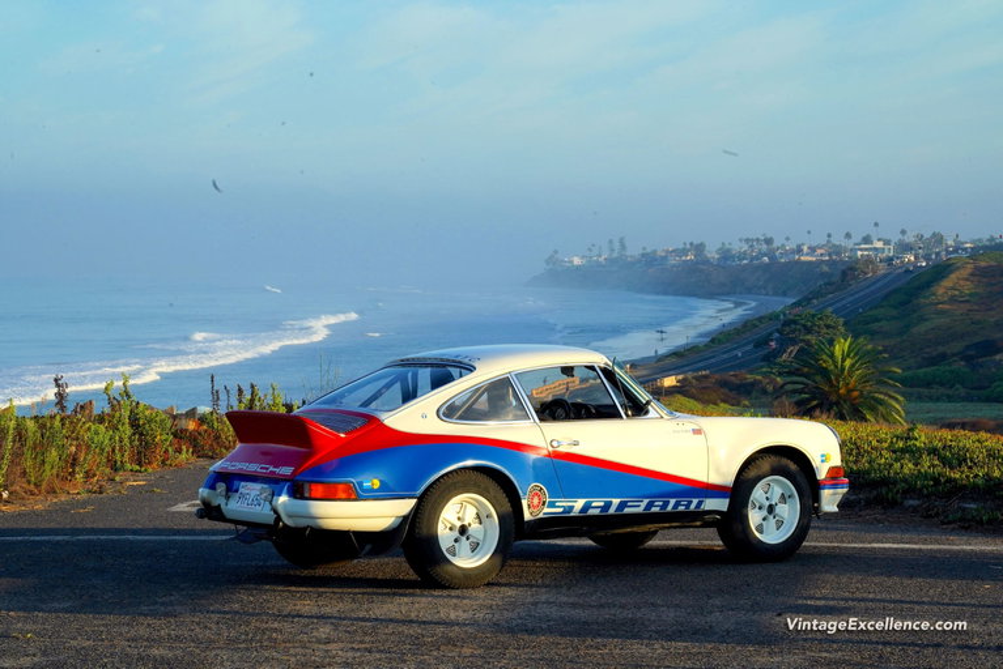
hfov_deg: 19.4
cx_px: 502
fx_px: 2926
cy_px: 334
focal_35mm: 105
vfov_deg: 13.1
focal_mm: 105
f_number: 22
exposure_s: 1/125
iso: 640
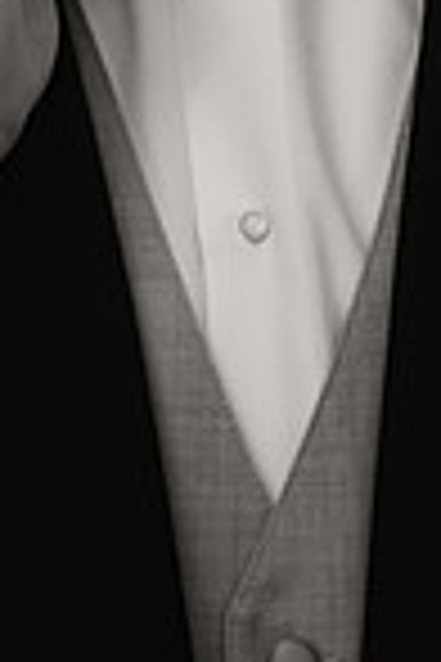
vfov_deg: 9.6
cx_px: 83
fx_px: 3932
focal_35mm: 214
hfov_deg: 6.4
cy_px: 189
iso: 2500
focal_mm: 70
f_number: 2.8
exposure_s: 1/160
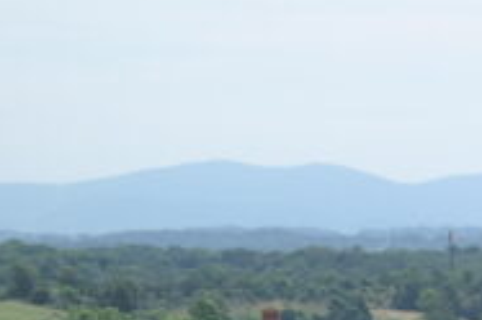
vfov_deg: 4.8
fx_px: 3796
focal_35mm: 284
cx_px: 943
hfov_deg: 7.0
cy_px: 619
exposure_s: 1/250
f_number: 6.3
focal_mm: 45
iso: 100
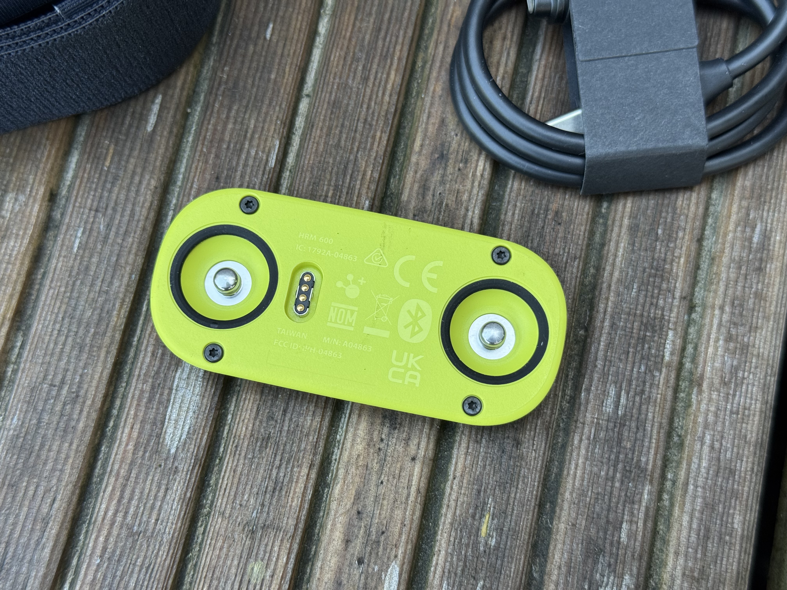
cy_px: 295
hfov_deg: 39.7
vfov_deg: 30.3
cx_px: 394
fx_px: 1091
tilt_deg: -77.0
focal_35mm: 48
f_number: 1.78
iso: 64
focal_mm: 6.76
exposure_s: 1/121
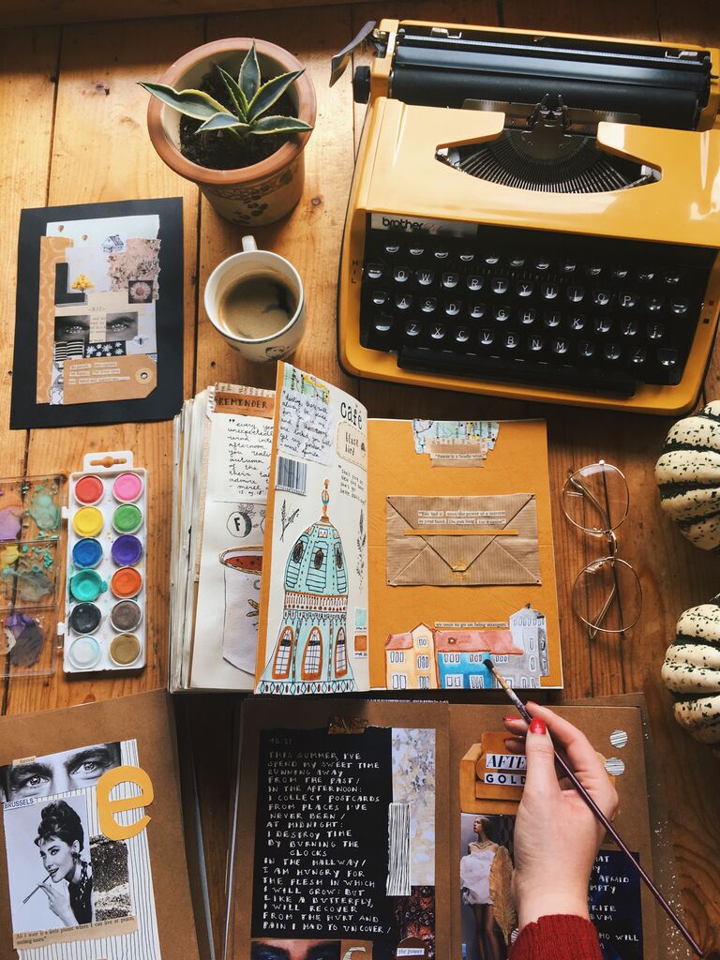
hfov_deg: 48.2
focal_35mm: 29
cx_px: 360
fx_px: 804
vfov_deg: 61.7
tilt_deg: -77.4
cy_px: 480
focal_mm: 4.15
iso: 25
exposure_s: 1/104
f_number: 2.2
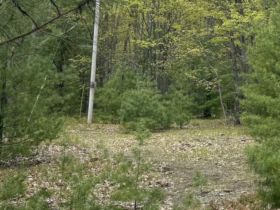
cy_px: 9
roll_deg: +0.3
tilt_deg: +7.6
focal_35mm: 84
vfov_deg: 17.2
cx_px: 304
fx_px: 680
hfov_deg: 22.1
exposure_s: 1/2445
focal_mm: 6.76
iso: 100
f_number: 1.78
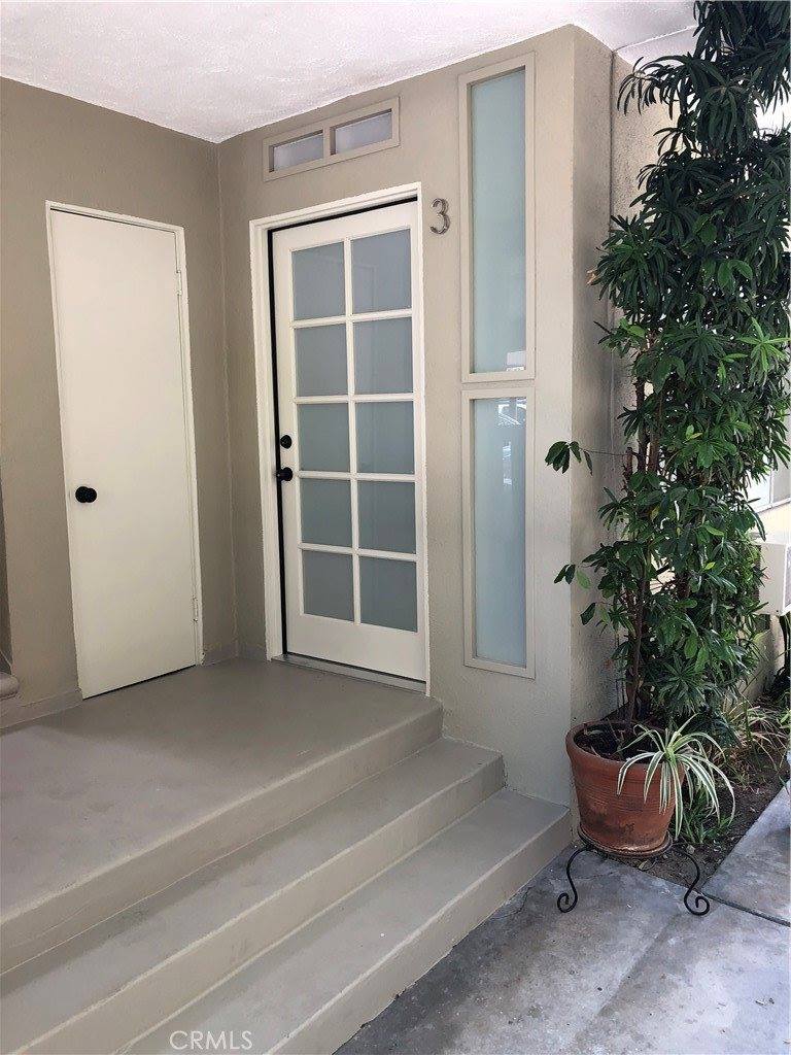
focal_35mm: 28
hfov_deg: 49.7
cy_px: 528
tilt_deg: -6.3
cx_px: 396
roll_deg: +1.9
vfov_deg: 63.4
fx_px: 853
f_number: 1.8
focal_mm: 4
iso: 50
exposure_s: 1/120
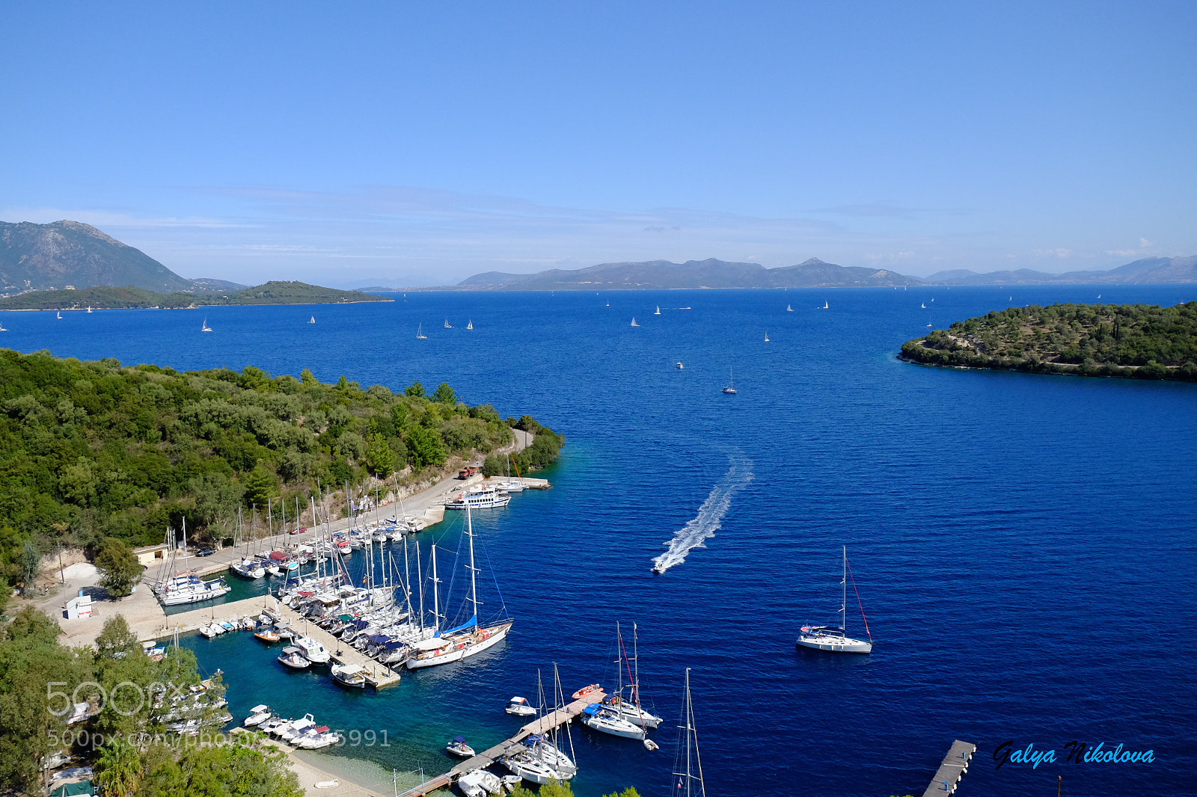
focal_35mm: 27
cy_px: 398
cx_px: 598
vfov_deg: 47.9
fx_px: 898
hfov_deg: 67.4
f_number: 4.5
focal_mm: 18
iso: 2000
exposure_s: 1/10500
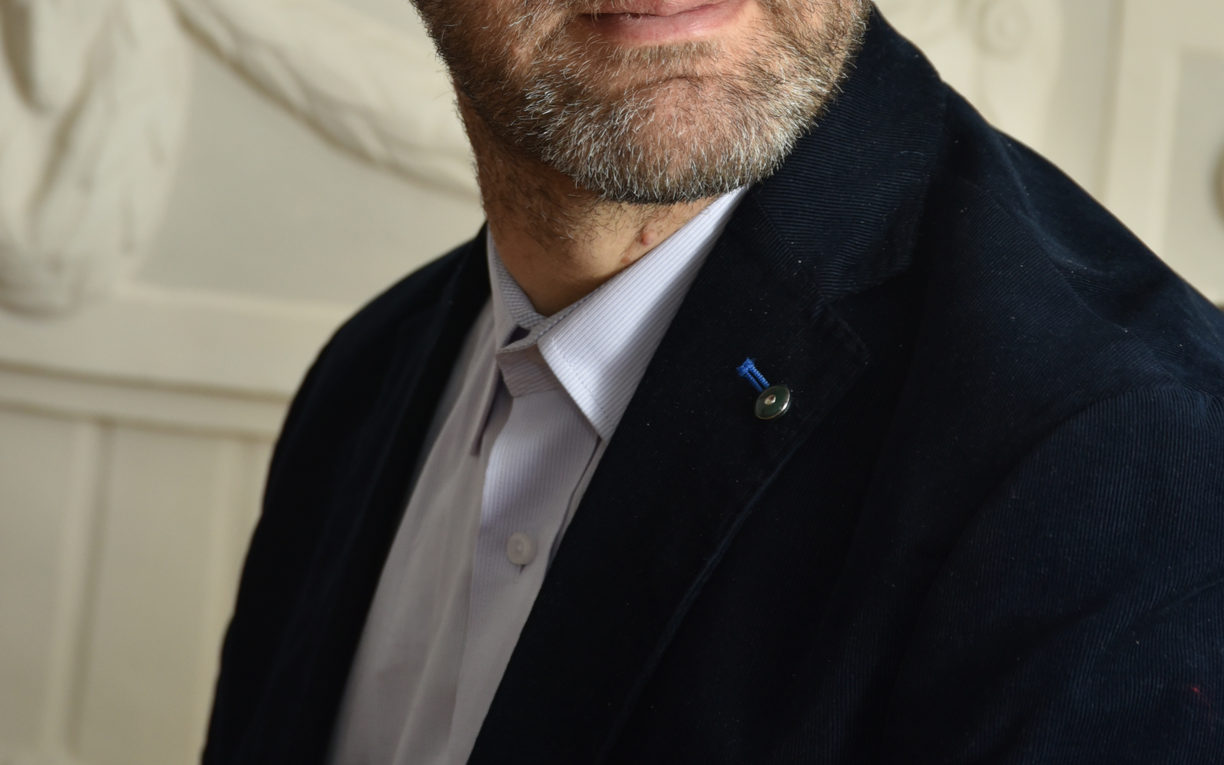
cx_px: 613
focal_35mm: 184
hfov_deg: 11.4
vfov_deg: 7.1
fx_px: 6137
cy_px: -76
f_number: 8
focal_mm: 120
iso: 800
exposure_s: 1/125
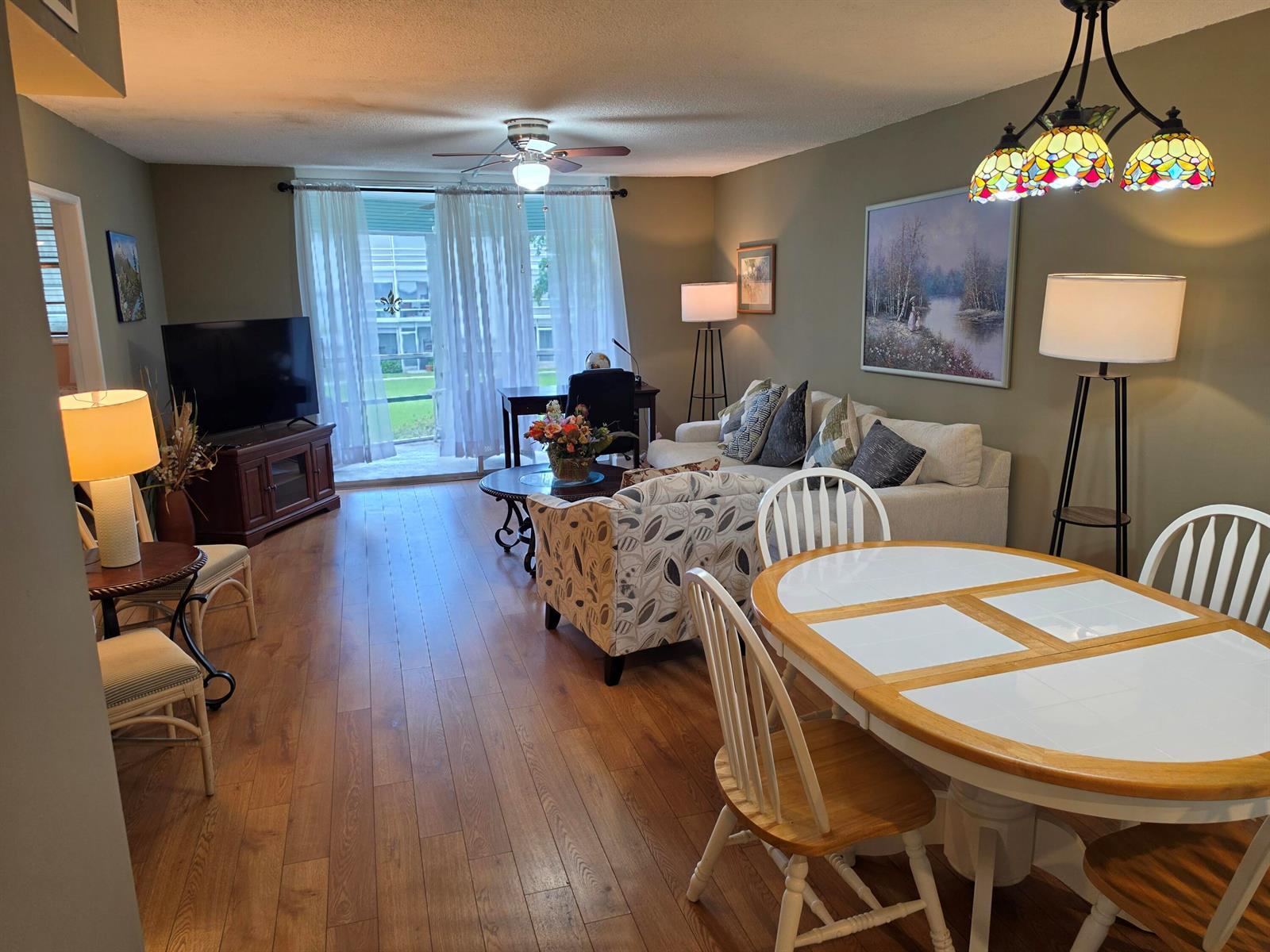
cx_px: 635
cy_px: 476
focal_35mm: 23
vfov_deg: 58.9
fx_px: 844
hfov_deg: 73.9
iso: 64
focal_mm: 6.5
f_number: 1.4
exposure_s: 1/120
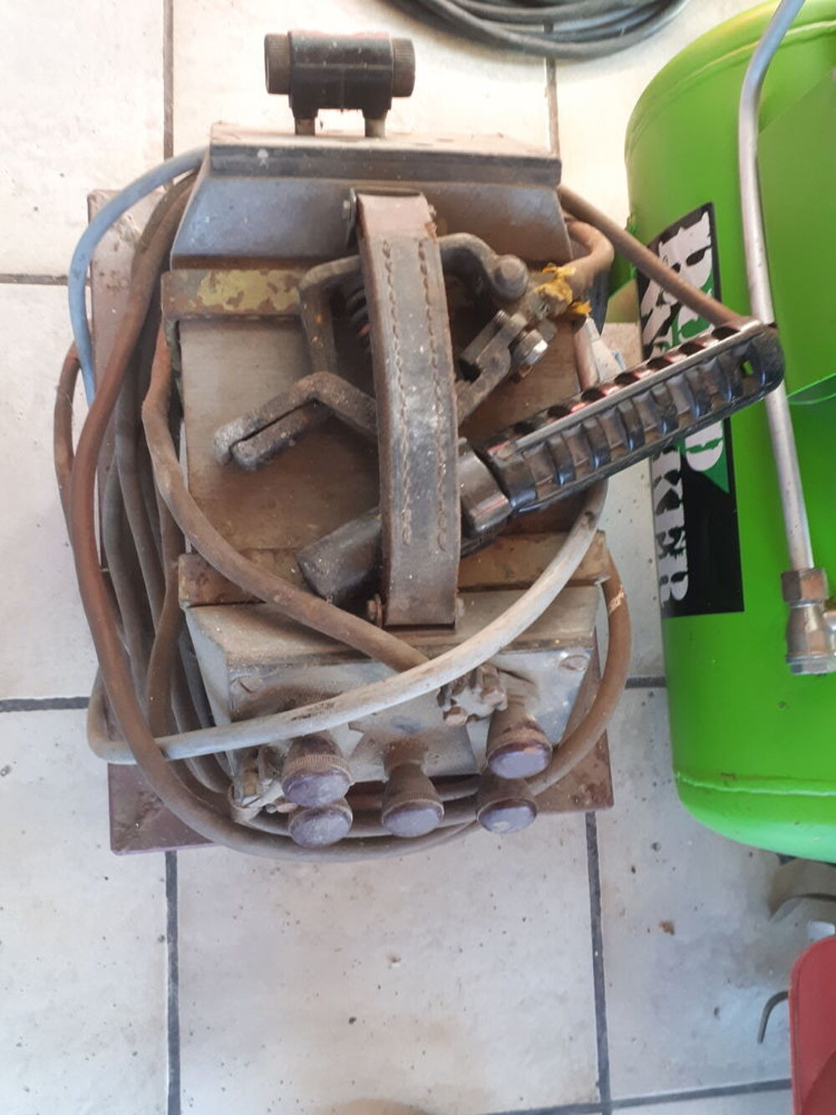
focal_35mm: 27
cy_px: 558
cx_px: 418
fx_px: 869
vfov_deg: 65.3
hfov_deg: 51.4
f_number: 1.9
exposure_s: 1/20
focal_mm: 3.6
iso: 160
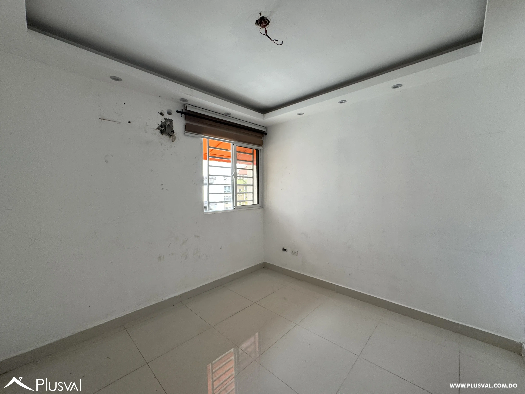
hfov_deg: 102.1
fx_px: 212
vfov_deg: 85.7
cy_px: 197
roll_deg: +0.4
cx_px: 262
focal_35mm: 14
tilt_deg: -2.4
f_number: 2.2
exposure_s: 1/99
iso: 125
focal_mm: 2.22
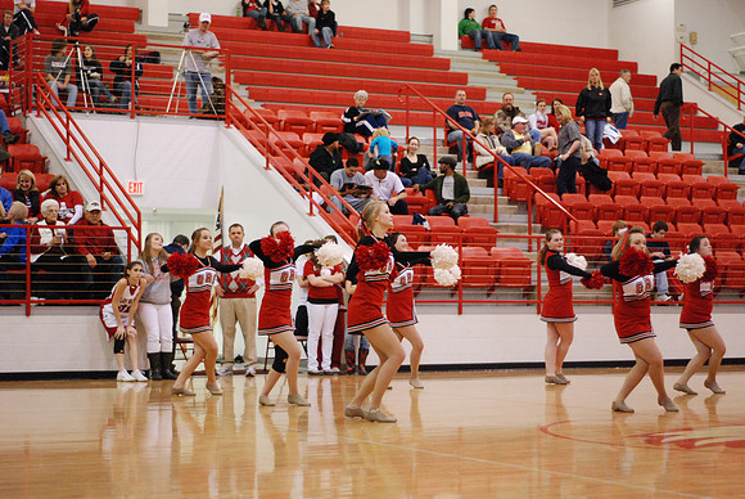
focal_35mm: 75
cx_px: 372
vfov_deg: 18.2
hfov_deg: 27.0
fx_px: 1554
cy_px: 250
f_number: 1.8
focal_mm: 50
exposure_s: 1/250
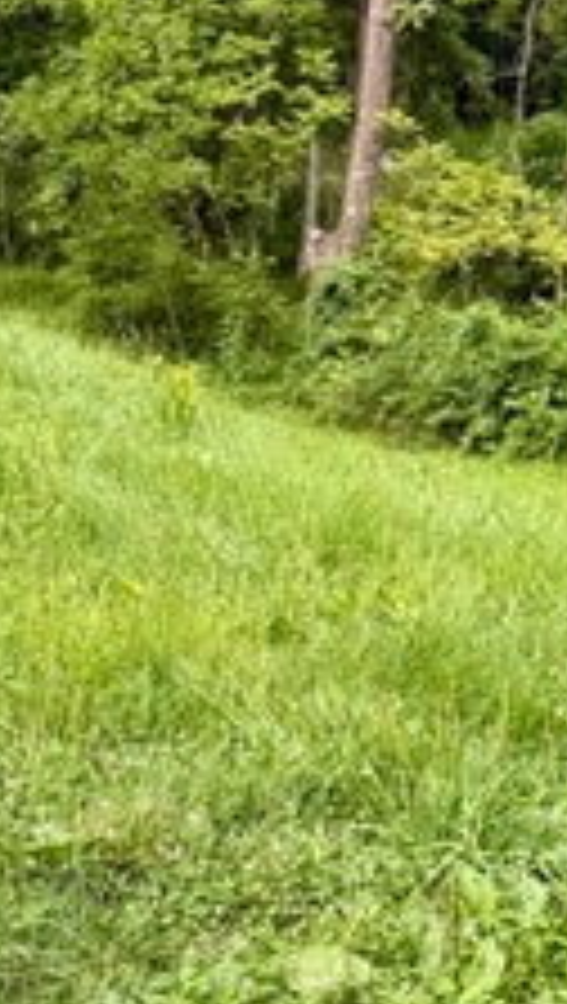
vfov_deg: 28.1
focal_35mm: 75
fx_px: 1998
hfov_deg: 16.1
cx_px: 410
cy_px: 365
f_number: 1.78
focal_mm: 6.76
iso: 80
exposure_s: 1/757
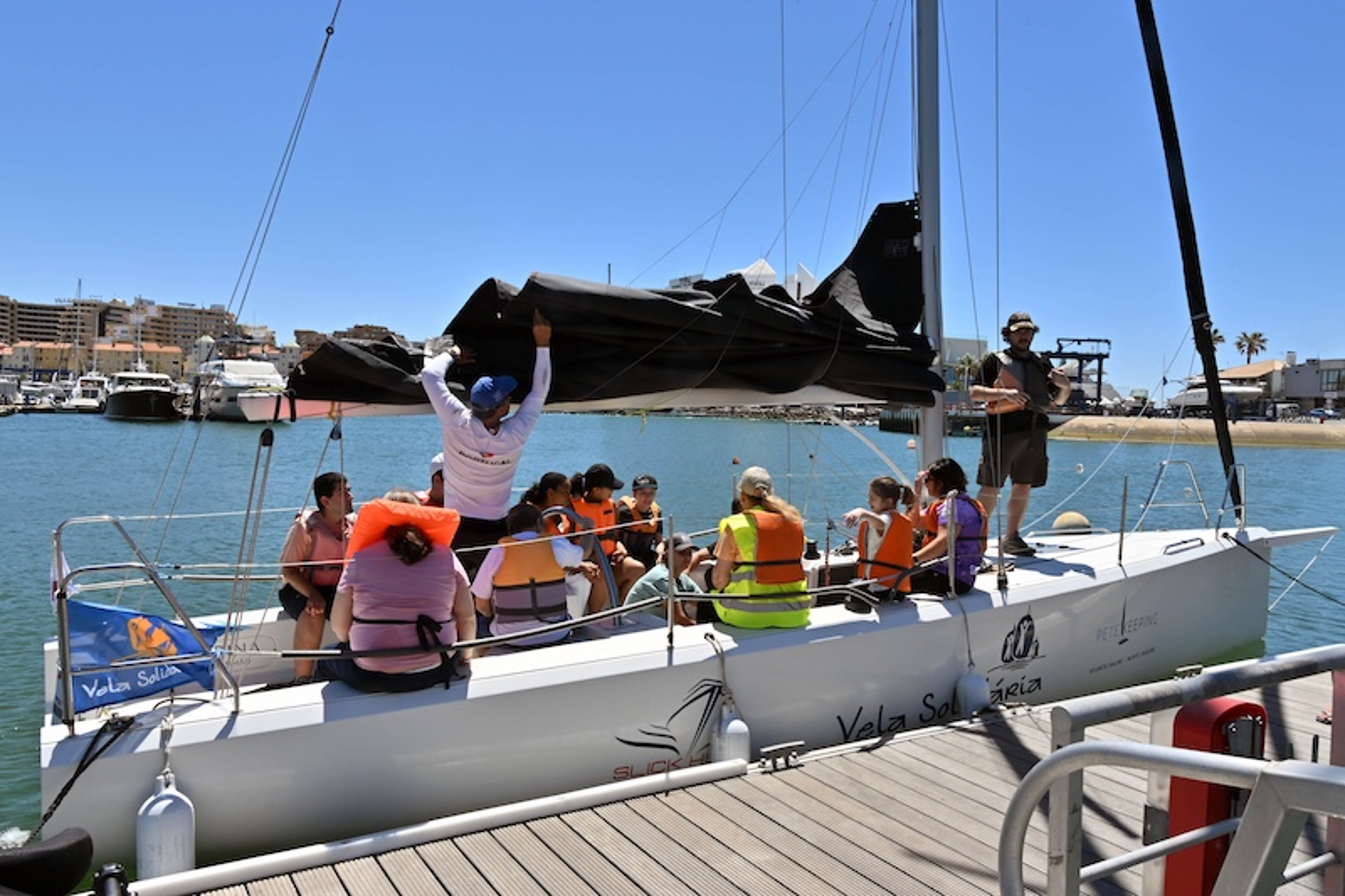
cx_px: 672
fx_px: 1008
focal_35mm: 27
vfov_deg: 47.9
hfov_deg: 67.4
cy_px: 448
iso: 90
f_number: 16
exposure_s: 1/125
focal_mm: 18
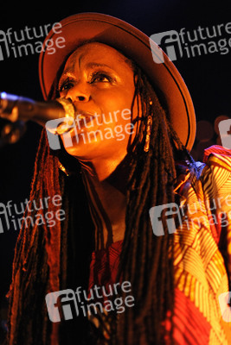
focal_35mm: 85
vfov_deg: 23.9
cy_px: 172
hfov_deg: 16.1
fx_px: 817
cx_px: 116
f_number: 1.8
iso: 3200
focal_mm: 85
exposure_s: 1/200
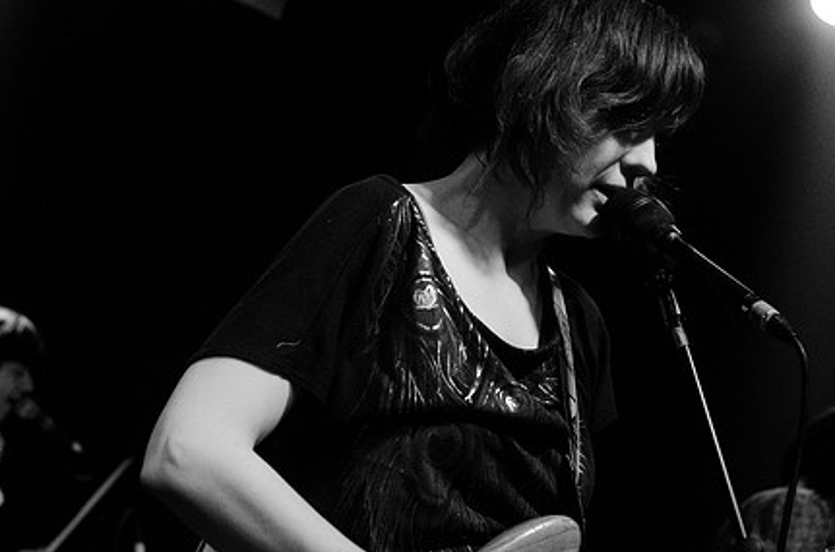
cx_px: 358
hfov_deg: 28.6
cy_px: 320
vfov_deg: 19.2
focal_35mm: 71
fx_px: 1635
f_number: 2.8
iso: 2000
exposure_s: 1/80
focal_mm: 35
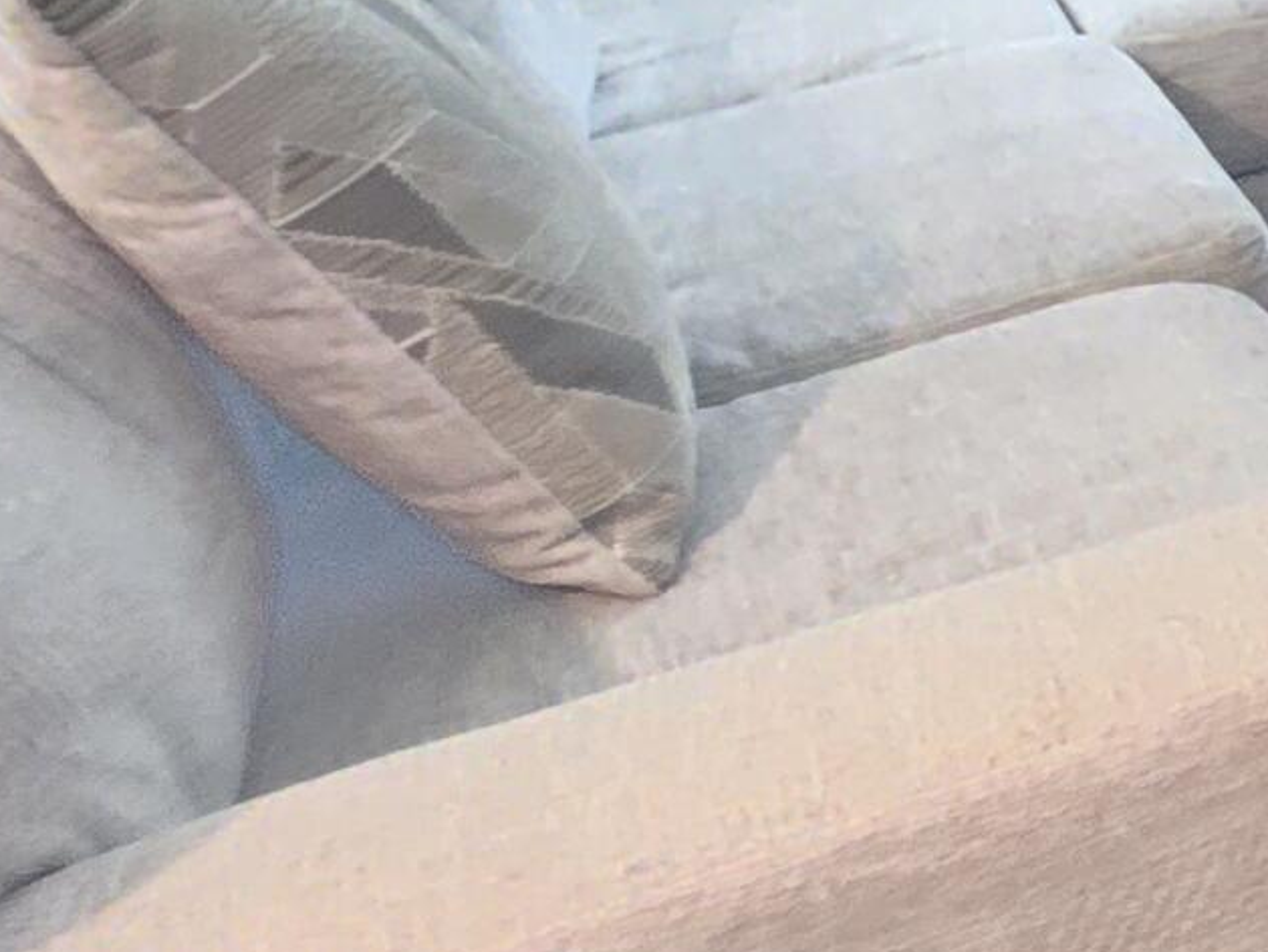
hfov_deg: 18.1
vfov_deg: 21.7
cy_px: -236
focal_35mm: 62
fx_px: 2272
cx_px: 2651
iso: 1250
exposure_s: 1/40
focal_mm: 2.2
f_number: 2.2
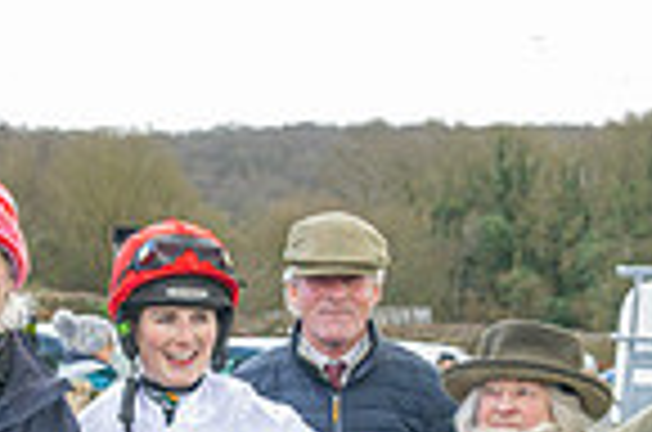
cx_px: -64
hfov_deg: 12.9
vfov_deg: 8.5
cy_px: 699
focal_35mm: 156
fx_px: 2819
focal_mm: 35
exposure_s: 1/400
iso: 400
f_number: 4
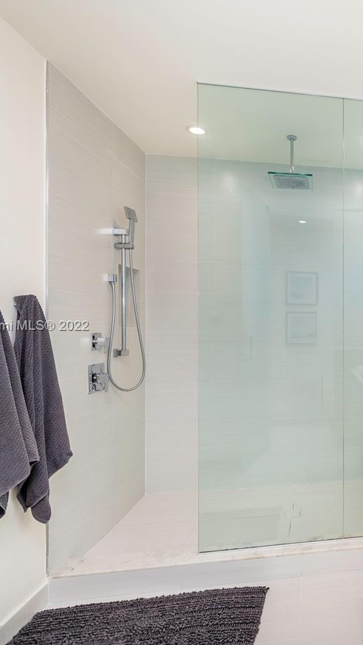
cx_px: 393
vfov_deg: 78.7
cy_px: 327
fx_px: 394
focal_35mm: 23
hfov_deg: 40.6
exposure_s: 1/60
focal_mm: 14
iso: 1000
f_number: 6.3
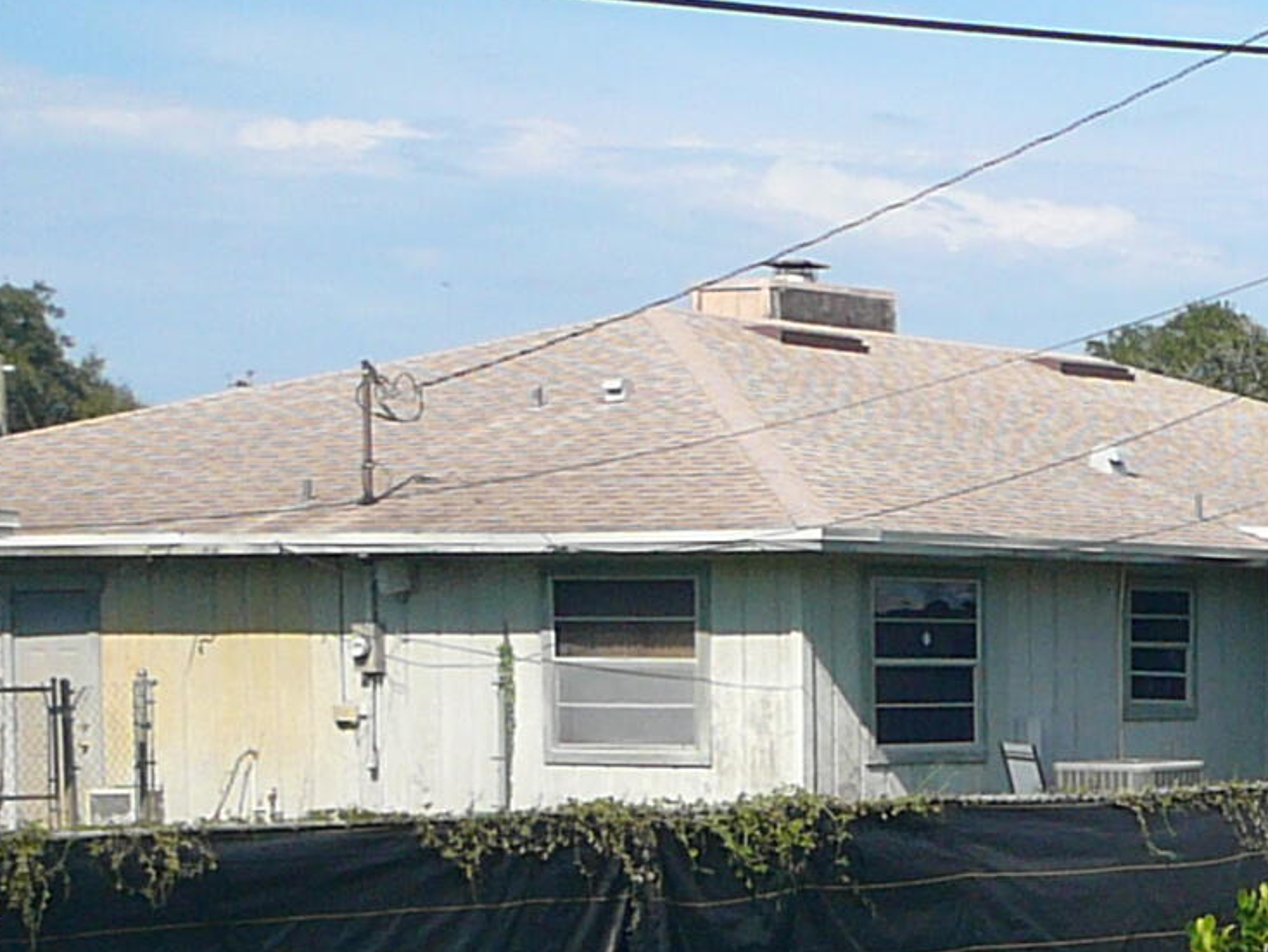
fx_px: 4470
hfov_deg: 14.5
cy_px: 999
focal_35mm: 122
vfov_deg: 12.0
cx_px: 2185
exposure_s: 1/400
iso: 80
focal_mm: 5.2
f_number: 5
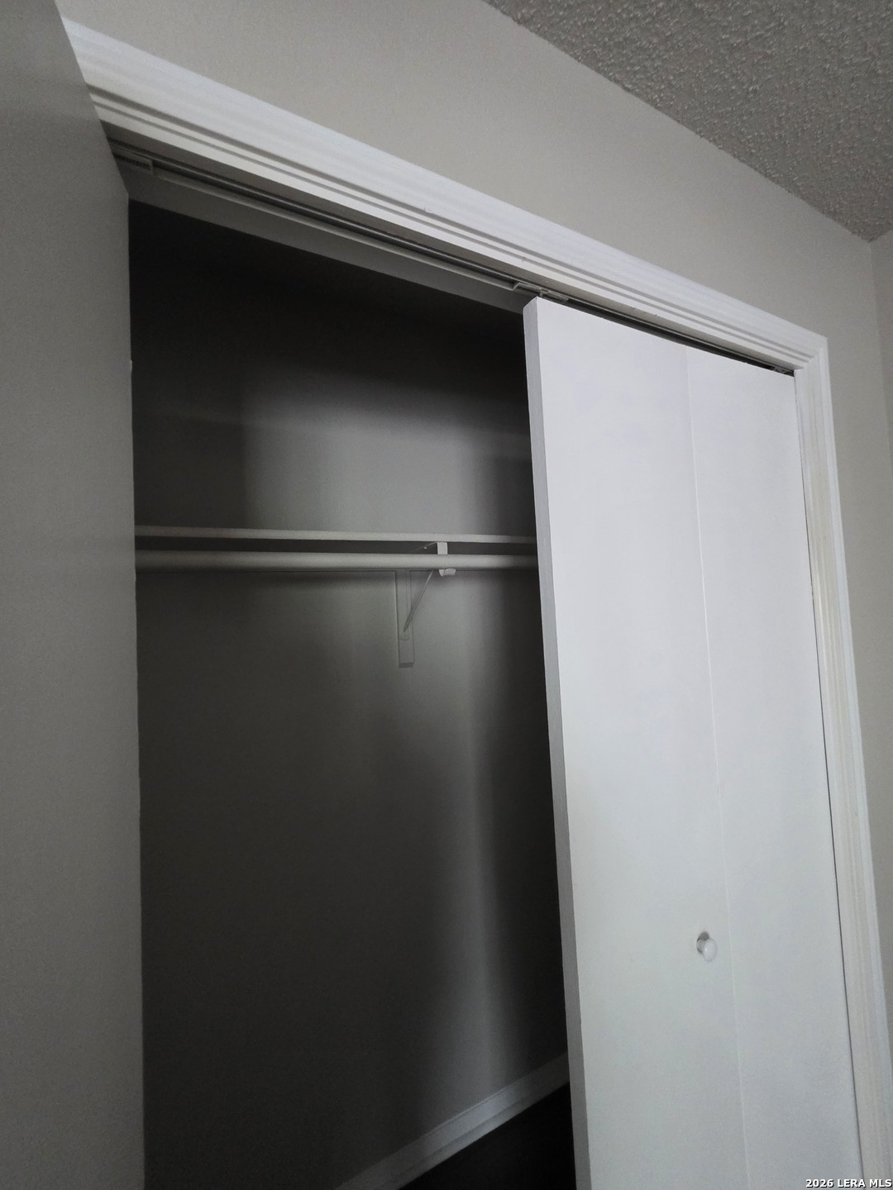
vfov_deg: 106.2
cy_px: 595
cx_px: 446
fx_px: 447
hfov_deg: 89.9
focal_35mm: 13
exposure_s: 1/60
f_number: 1.9
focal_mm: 2.2
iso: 640
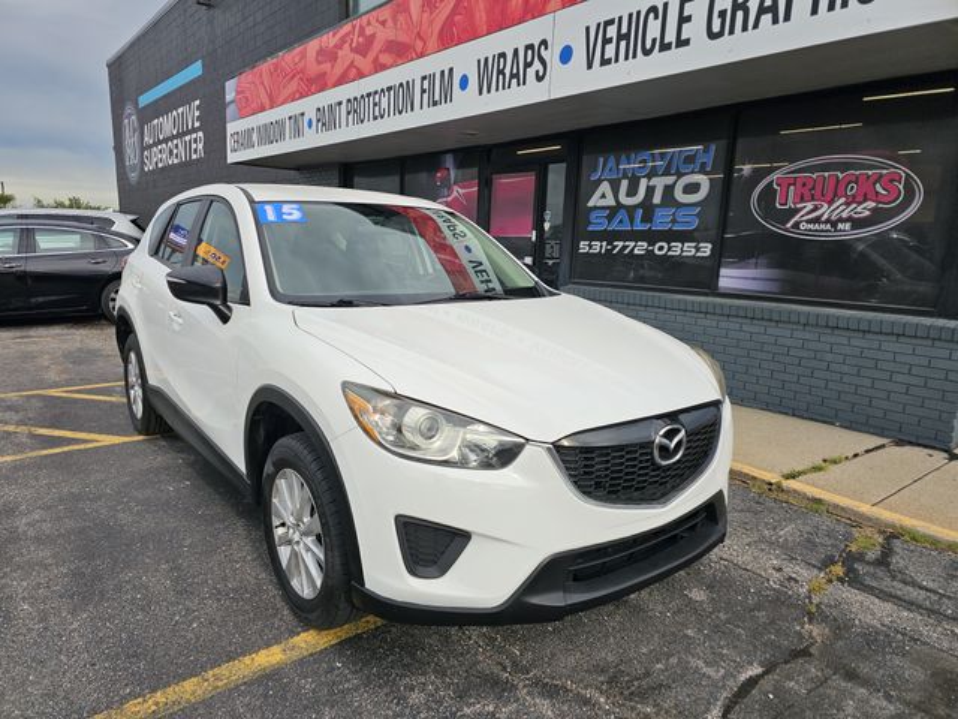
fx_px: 637
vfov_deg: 58.9
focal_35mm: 23
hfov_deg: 73.9
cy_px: 360
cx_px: 479
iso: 10
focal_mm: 6.3
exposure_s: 1/259
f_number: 1.7
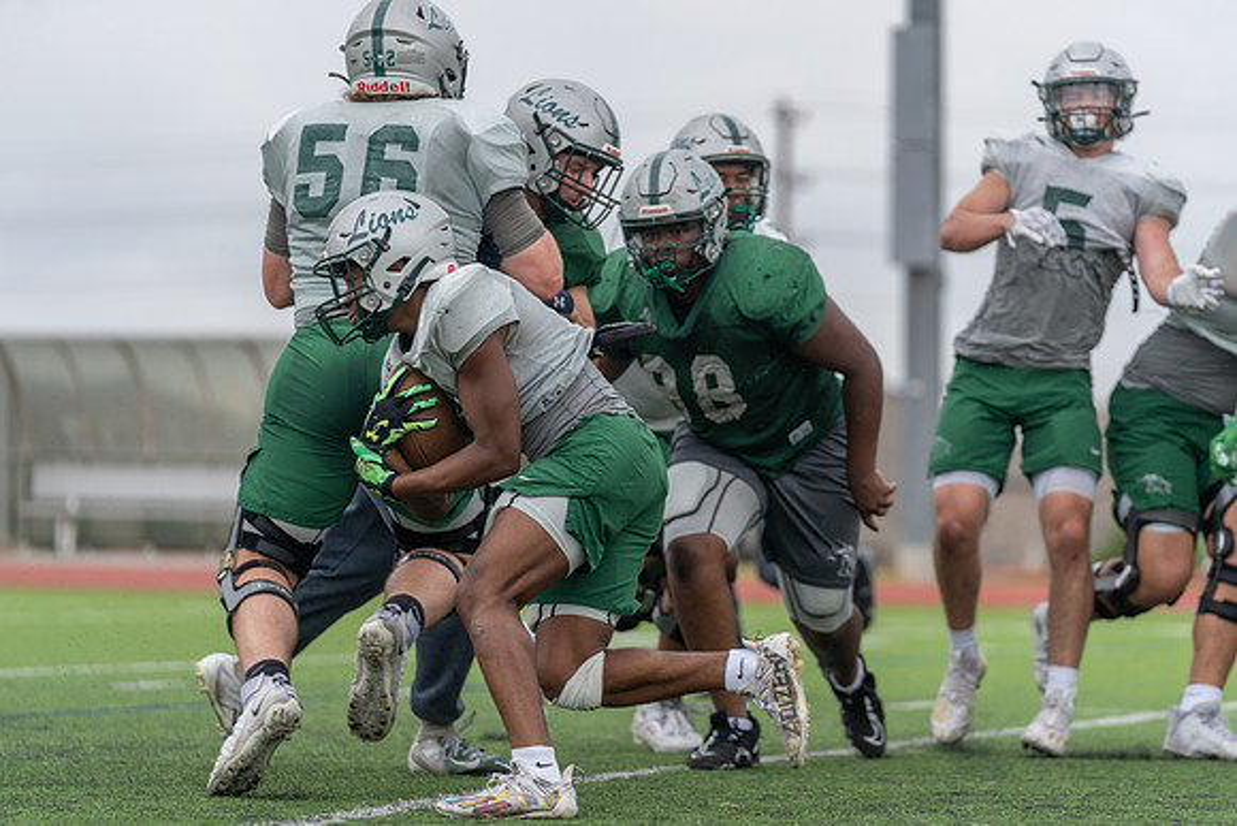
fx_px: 6255
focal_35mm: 182
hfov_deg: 11.3
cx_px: 618
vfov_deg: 7.5
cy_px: 413
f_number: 3.5
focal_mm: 182
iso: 200
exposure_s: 1/1250
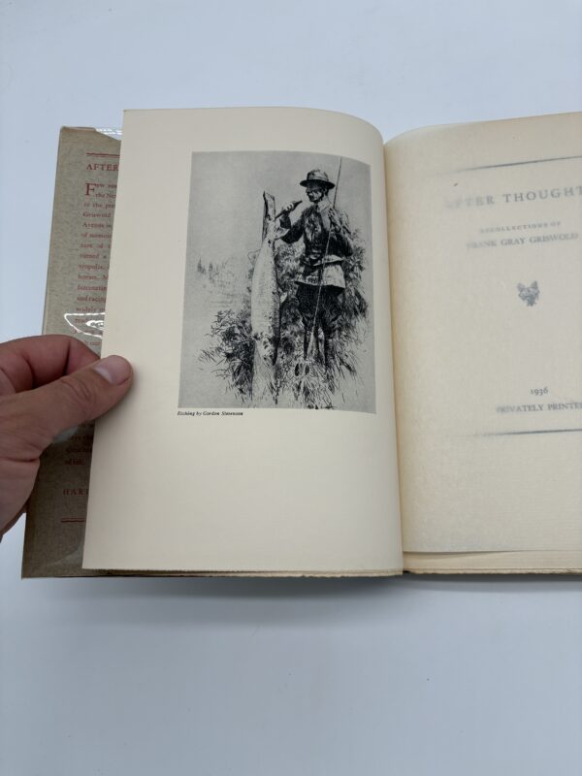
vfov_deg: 67.3
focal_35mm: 26
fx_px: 583
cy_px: 388
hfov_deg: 53.1
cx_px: 291
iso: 50
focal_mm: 5.96
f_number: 1.6
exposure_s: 1/618
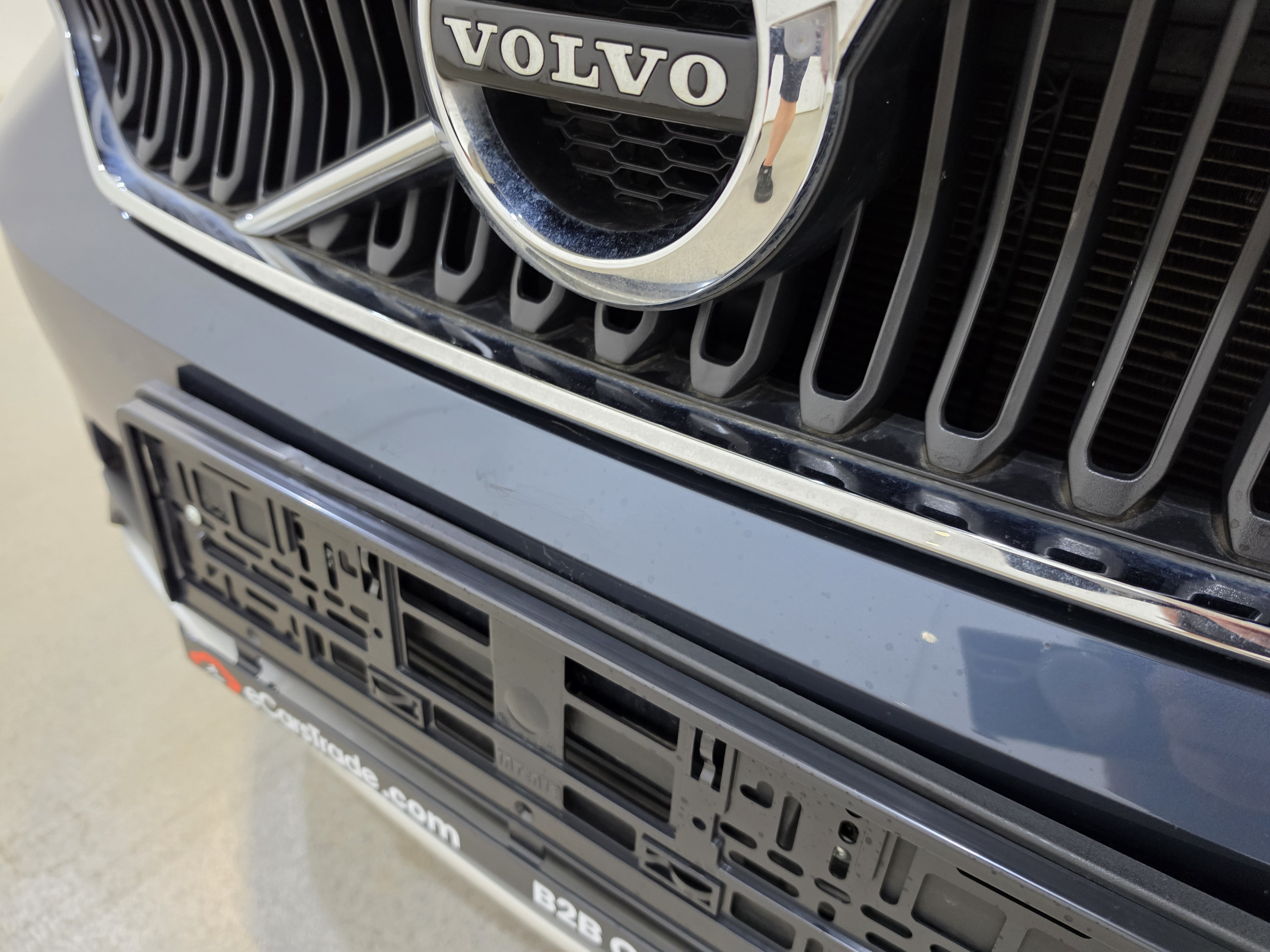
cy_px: 476
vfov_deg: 58.9
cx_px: 635
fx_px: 844
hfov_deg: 73.9
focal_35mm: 23
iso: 400
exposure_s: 1/100
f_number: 1.4
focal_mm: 6.5
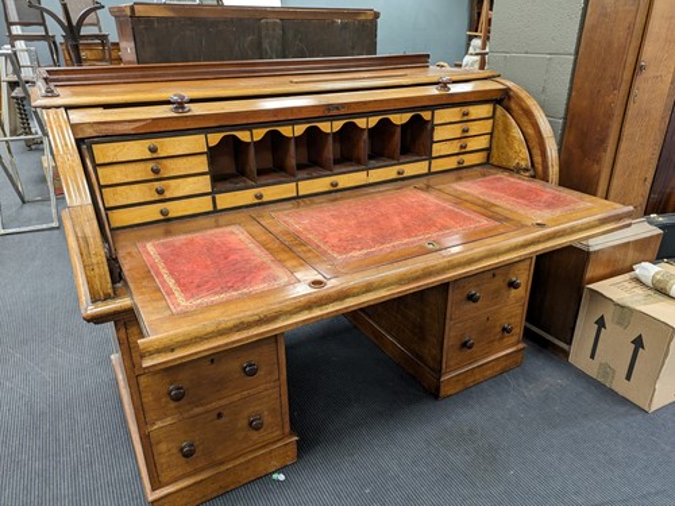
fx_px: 487
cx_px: 338
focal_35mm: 25
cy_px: 253
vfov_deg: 54.9
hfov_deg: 69.4
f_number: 1.89
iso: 170
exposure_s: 1/33.3
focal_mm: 5.43
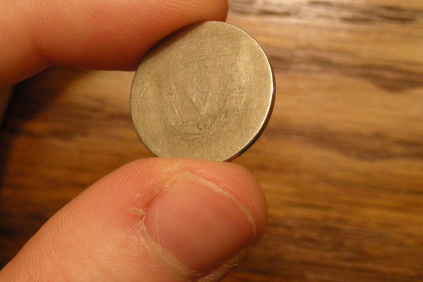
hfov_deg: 21.0
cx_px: 196
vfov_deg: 14.1
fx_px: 1139
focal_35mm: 97
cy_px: 89
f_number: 3.9
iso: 400
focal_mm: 12.3
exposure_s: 1/53
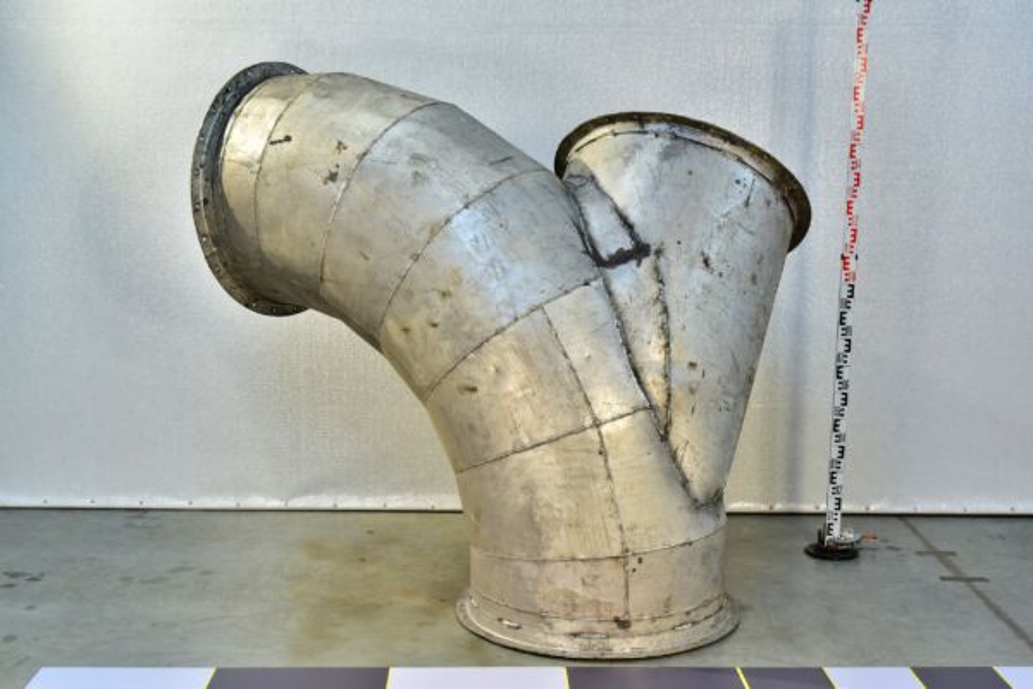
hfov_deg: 41.1
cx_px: 516
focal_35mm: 48
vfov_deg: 28.1
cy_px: 344
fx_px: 1377
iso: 500
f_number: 13
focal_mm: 48
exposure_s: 1/10
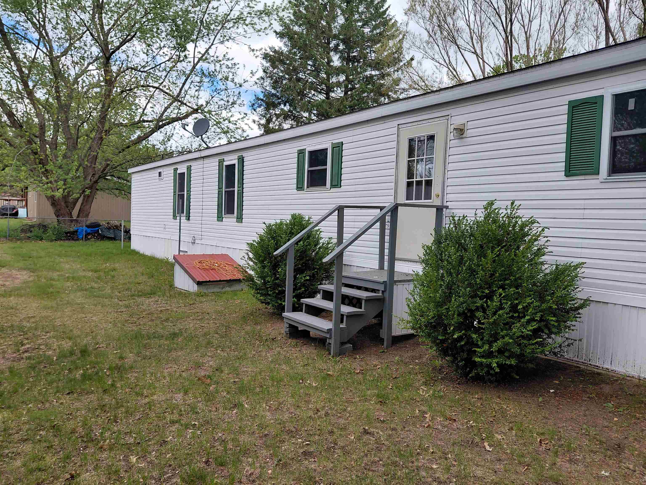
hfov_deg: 69.4
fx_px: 467
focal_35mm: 25
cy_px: 242
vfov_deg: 54.9
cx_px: 323
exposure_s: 1/1020
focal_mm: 4.69
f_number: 1.8
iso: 50
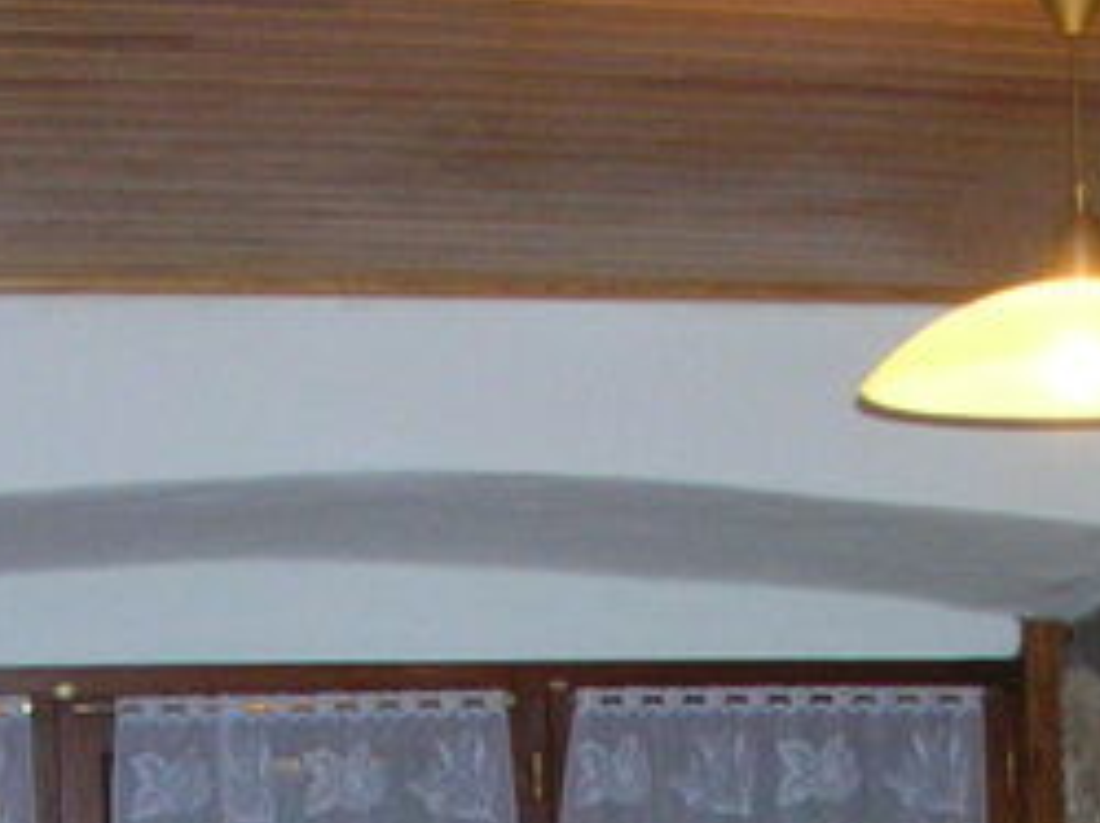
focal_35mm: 140
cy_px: 1413
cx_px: 739
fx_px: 4445
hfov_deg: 14.1
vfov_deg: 10.1
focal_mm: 5.8
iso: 145
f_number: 2.8
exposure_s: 1/60.1
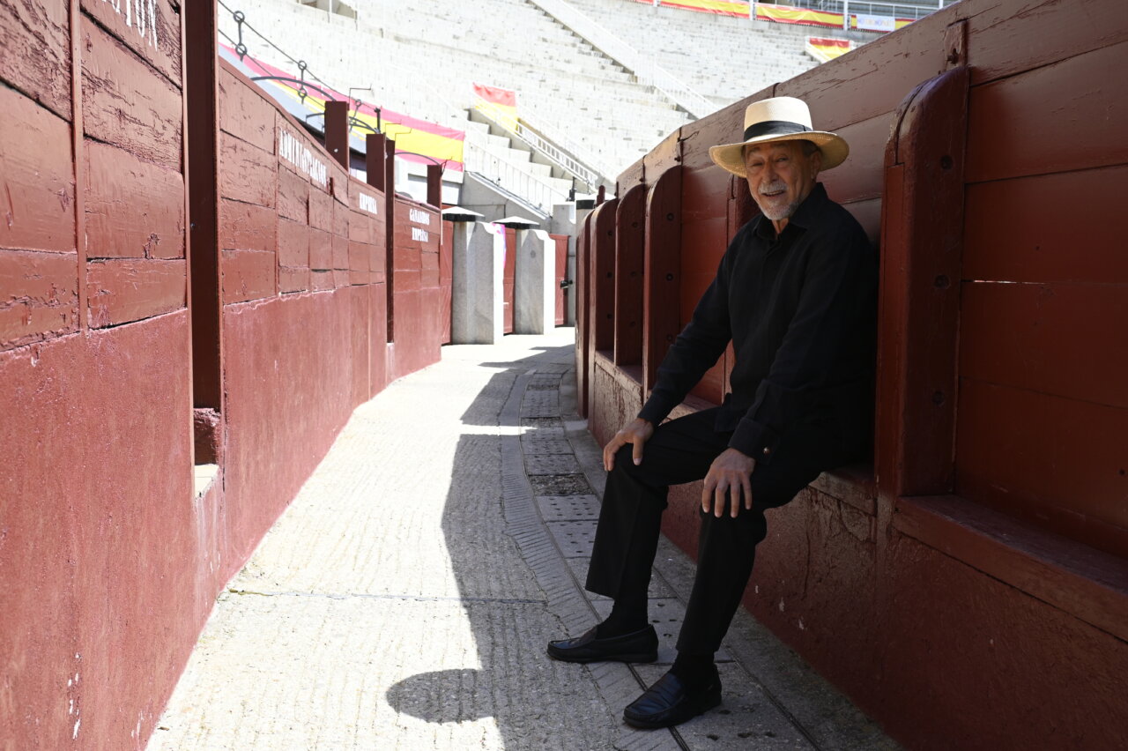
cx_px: 564
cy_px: 376
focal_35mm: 35
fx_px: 1096
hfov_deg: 54.5
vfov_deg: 37.8
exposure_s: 1/400
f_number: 8
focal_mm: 35
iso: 500
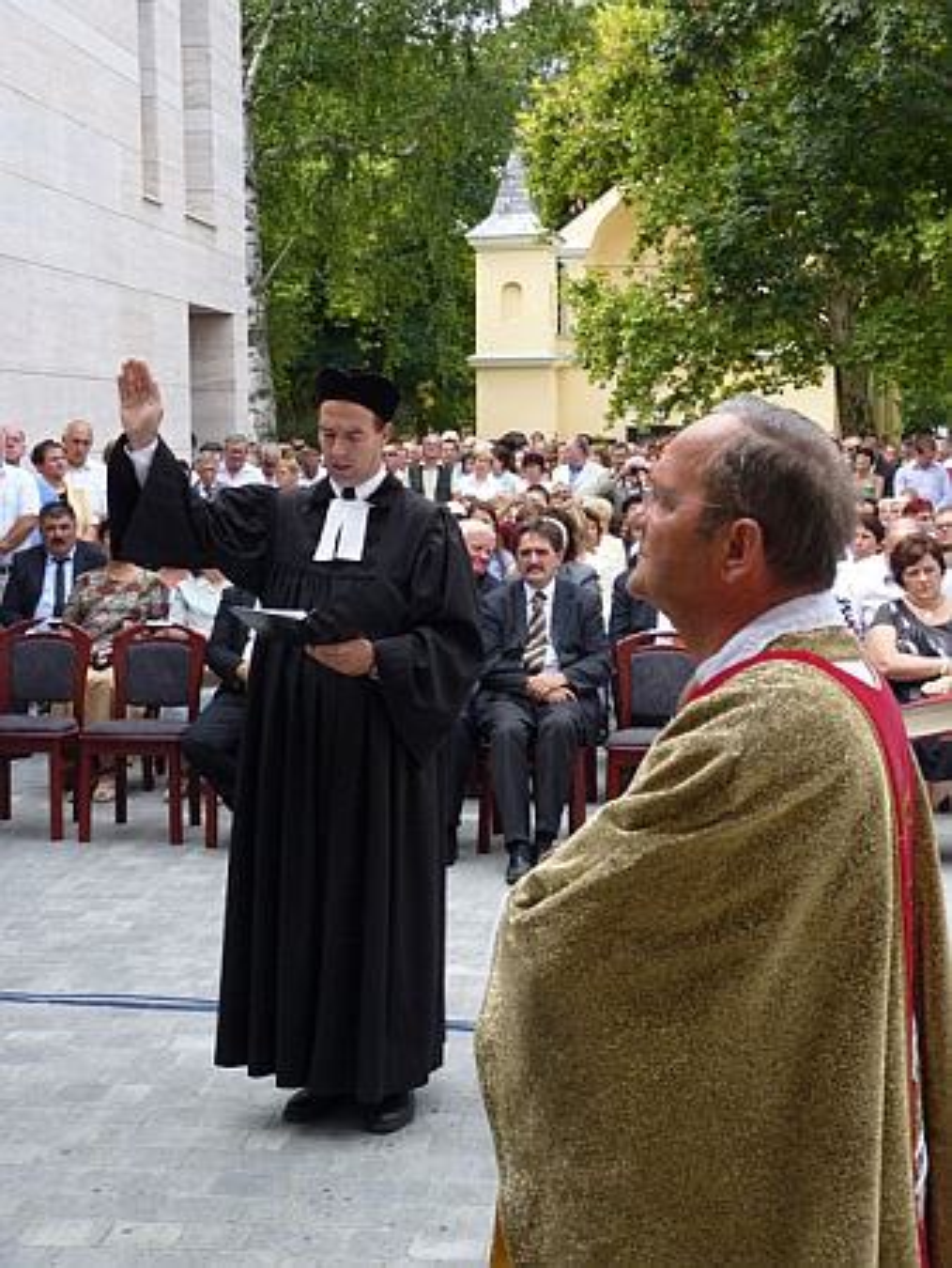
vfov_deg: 36.2
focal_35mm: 53
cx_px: 476
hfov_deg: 27.5
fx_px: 1942
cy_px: 634
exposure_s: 1/500
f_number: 3.2
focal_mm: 9.5
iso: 160
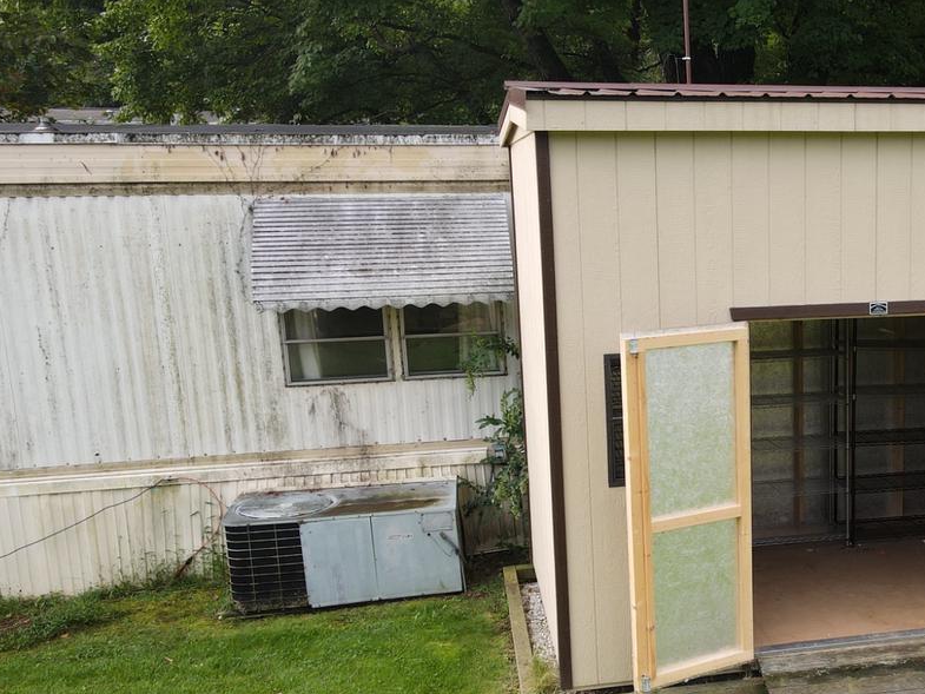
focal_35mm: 44
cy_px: 445
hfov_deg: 40.4
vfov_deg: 32.7
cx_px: 792
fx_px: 1176
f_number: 2.8
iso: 100
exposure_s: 1/120
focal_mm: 4.5
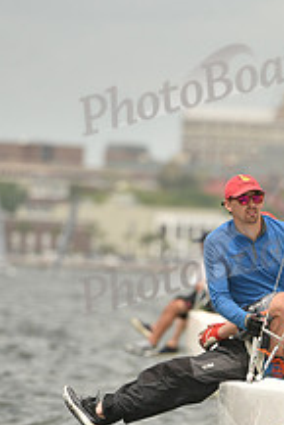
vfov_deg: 1.9
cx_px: 458
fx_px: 12641
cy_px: 340
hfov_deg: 1.3
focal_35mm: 1070
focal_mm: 400
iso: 320
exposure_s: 1/1250
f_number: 6.3
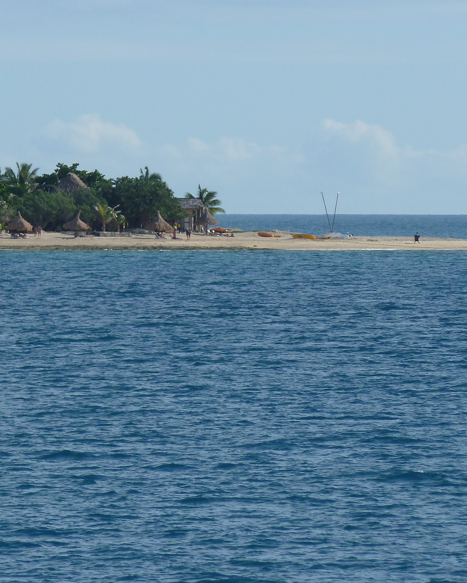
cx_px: 160
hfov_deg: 3.0
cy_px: 292
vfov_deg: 3.7
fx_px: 8983
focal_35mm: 520
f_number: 5.6
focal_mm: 49.2
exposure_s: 1/500
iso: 80
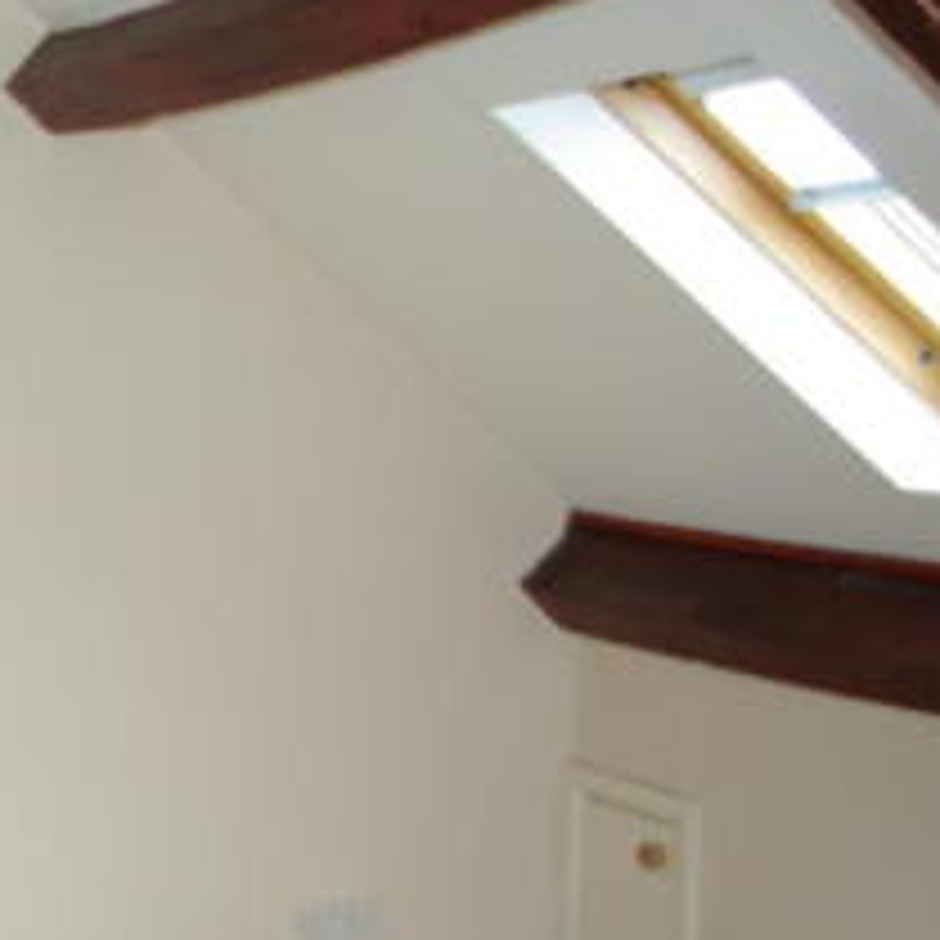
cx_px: -416
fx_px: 2212
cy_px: 434
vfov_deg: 24.0
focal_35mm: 72
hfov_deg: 20.9
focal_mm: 18
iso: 100
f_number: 3.5
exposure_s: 1/30
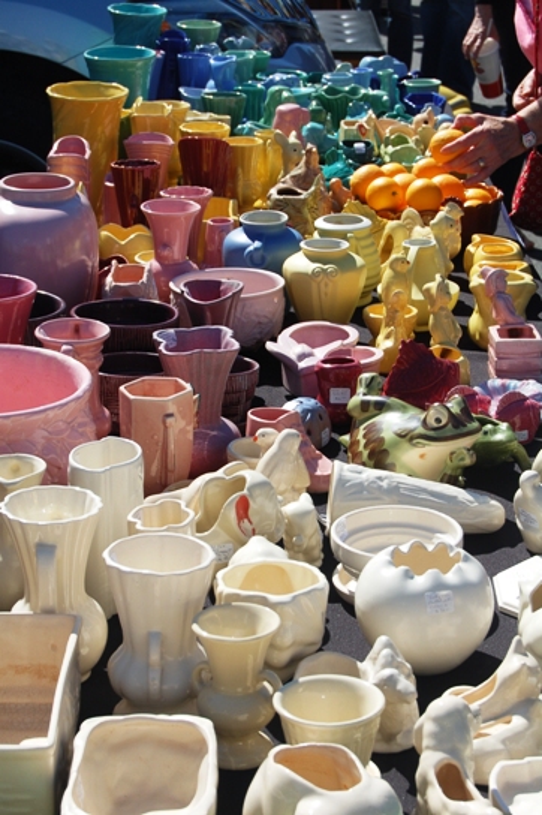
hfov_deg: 17.5
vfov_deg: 26.0
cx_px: 271
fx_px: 1764
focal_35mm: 78
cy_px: 408
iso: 200
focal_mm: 52
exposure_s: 1/400
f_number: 10
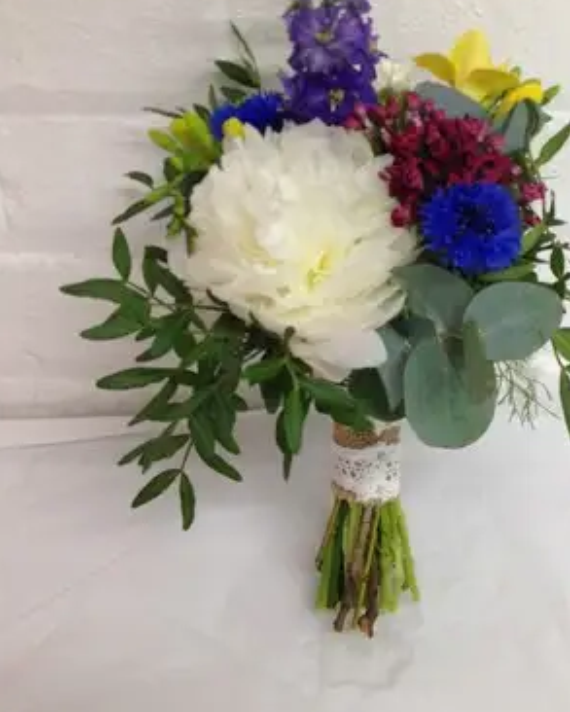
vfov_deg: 35.6
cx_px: 387
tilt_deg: -31.4
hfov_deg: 28.9
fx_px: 1096
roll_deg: +0.0
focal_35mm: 52
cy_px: 232
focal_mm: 4.28
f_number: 2.4
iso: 64
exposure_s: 1/20
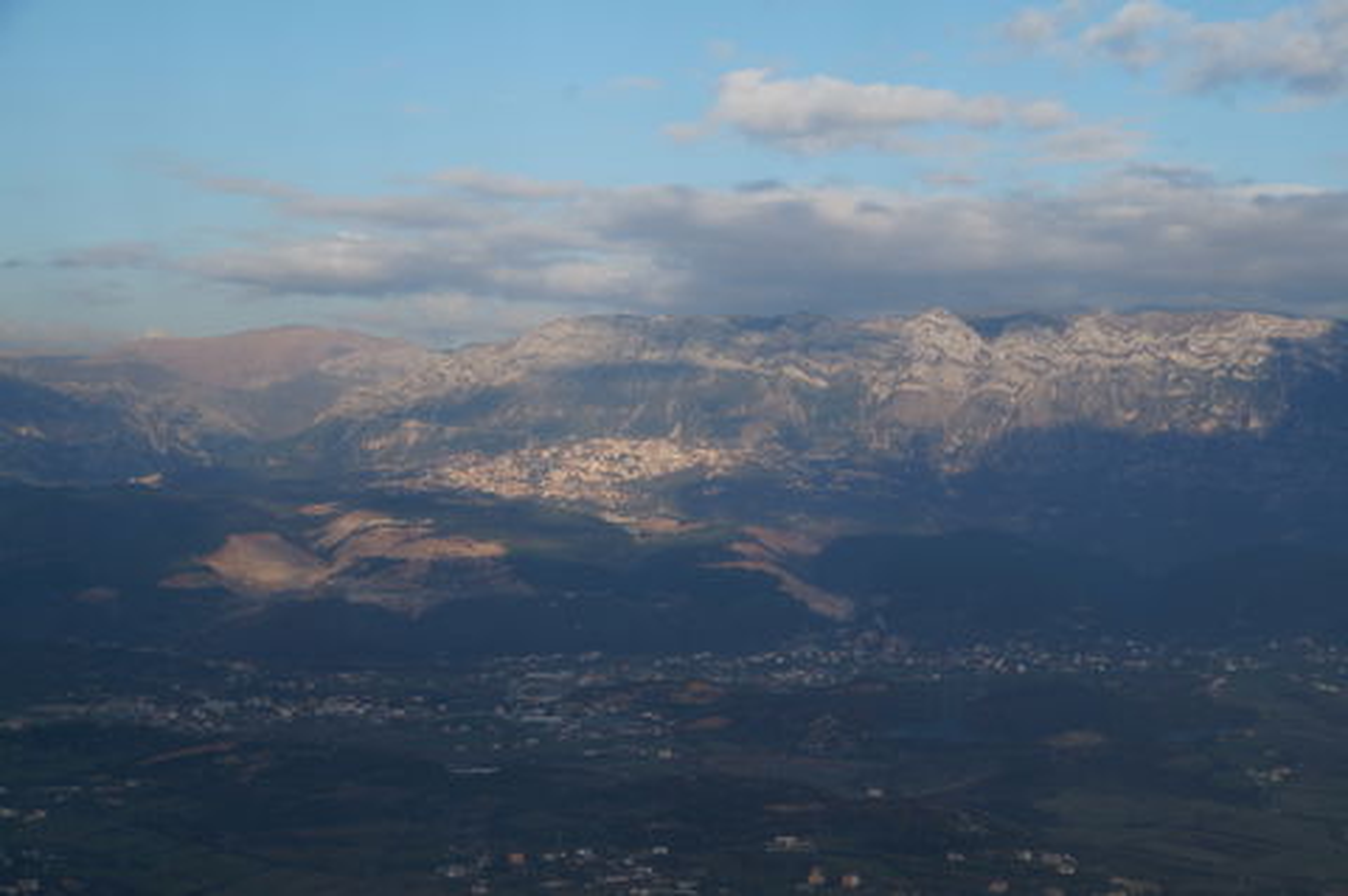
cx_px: 674
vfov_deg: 18.1
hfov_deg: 27.0
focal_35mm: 75
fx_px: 2805
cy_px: 448
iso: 100
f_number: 11
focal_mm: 50
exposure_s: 1/125
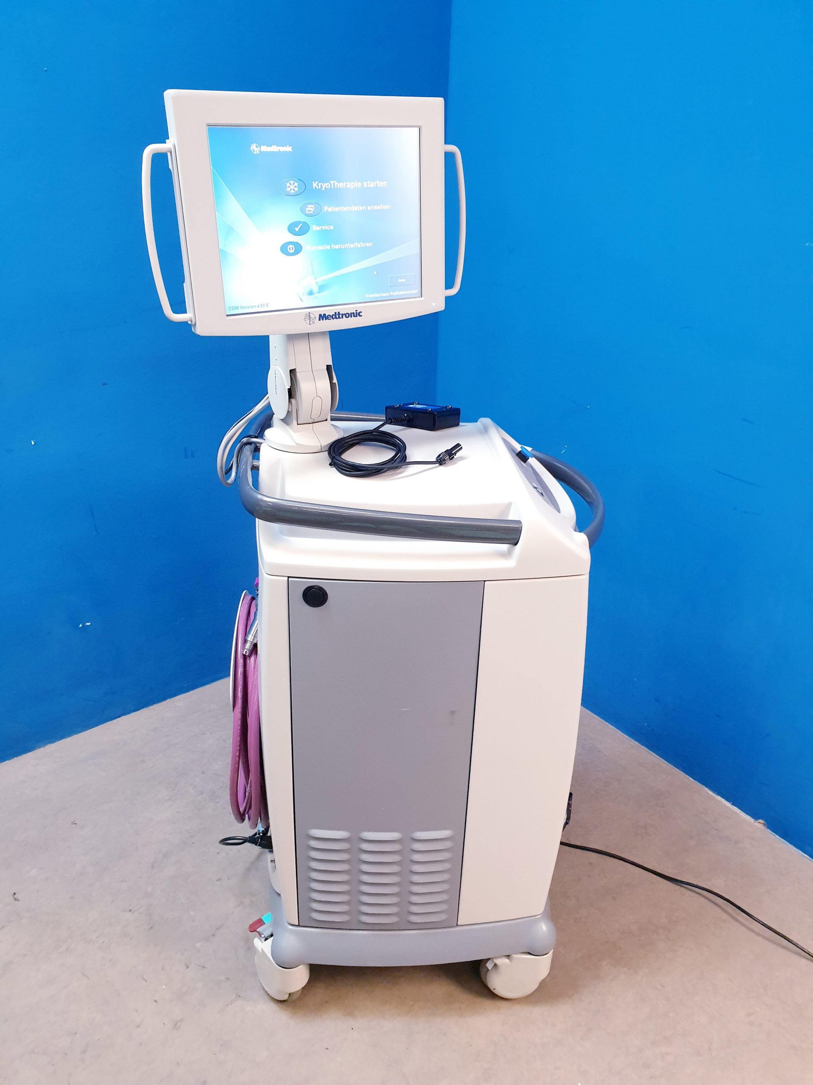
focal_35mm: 26
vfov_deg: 67.3
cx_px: 406
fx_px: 814
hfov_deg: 53.1
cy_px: 542
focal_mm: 4.3
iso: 250
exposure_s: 1/50
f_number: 2.4
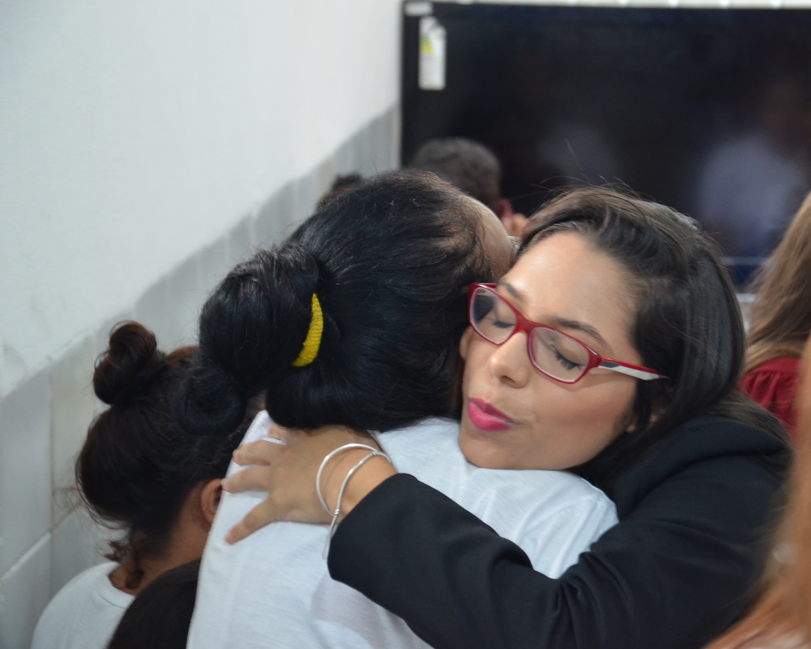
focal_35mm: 119
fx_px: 2856
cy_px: 324
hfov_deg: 16.2
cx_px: 473
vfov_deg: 13.0
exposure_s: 1/30
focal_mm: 70
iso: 1600
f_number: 5.3
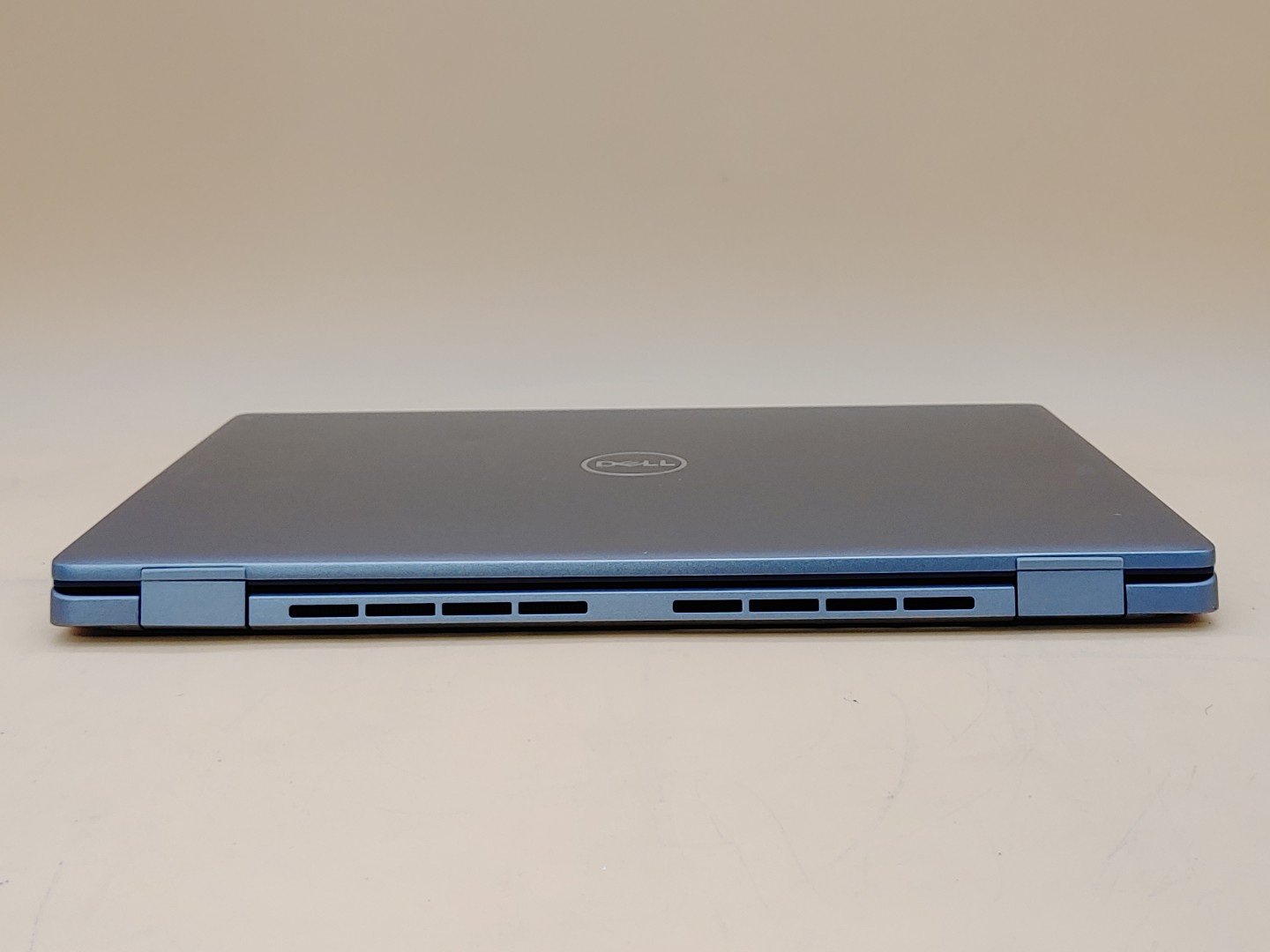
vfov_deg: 32.9
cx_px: 635
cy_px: 476
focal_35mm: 44
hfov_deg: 42.9
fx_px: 1614
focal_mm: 4.36
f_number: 1.8
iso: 50
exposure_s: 1/75
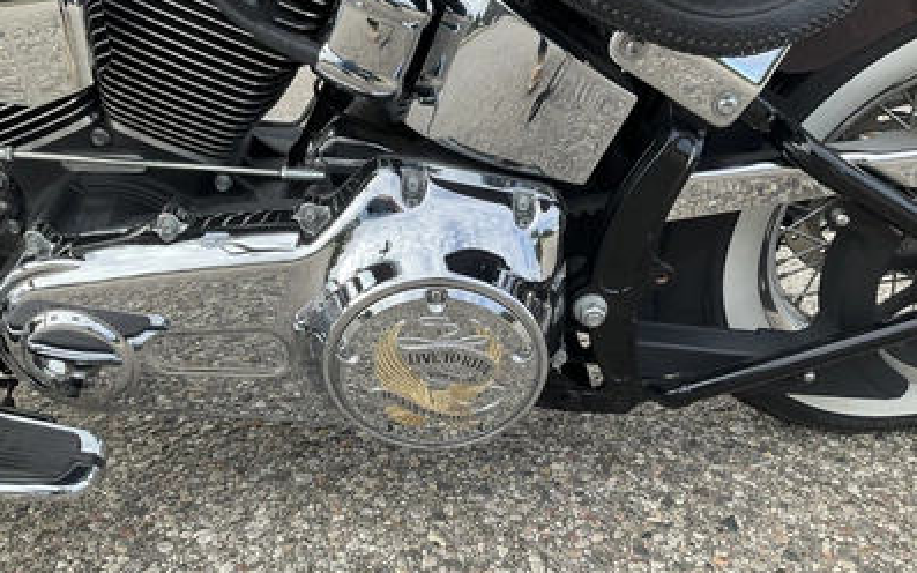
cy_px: 300
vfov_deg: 40.6
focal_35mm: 31
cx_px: 457
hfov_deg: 61.2
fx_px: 775
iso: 25
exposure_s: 1/318
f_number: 1.8
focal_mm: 3
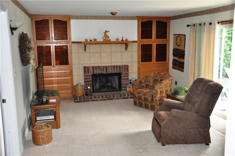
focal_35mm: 36
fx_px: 235
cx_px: 118
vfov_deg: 36.7
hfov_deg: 53.2
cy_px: 78
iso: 800
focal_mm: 24
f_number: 3.8
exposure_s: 1/60
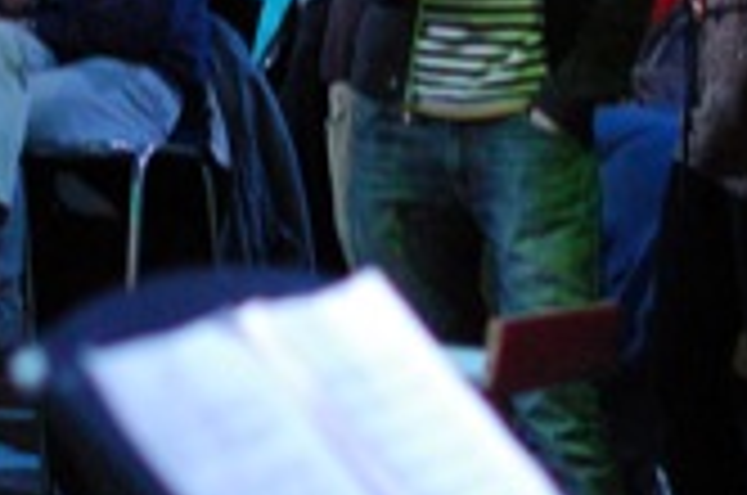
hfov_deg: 10.1
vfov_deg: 6.7
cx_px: 40
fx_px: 4203
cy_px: 43
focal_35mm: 203
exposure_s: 1/20
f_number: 2.5
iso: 1600
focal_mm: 35
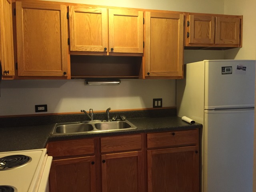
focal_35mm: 29
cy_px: 96
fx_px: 214
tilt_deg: -3.9
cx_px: 128
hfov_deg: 61.7
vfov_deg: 48.2
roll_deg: +0.6
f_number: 2.2
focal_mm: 4.15
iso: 250
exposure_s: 1/20
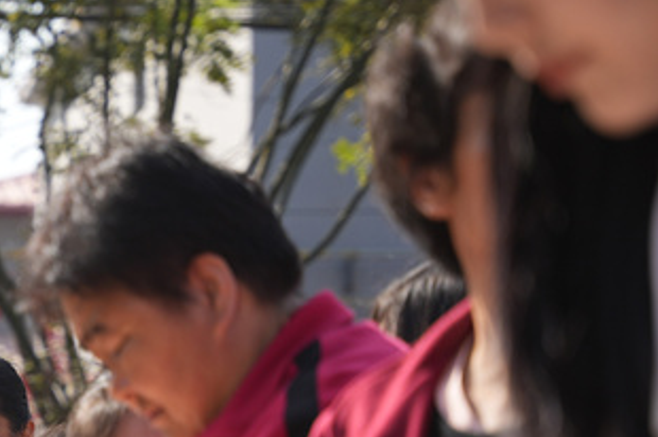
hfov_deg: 8.9
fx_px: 4126
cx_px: -248
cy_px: 401
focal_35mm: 226
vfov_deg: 6.1
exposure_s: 1/1250
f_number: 2.8
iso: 125
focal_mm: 70
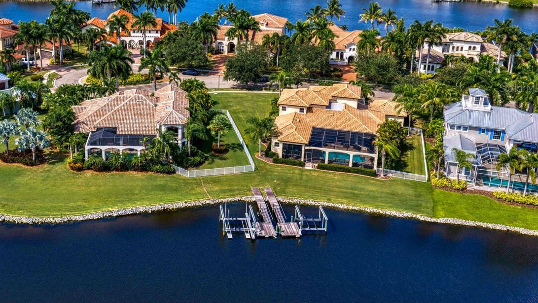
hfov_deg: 46.1
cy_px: 88
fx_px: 613
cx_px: 151
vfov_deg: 27.5
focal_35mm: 43
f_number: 5
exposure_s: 1/2000
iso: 200
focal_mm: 14.45
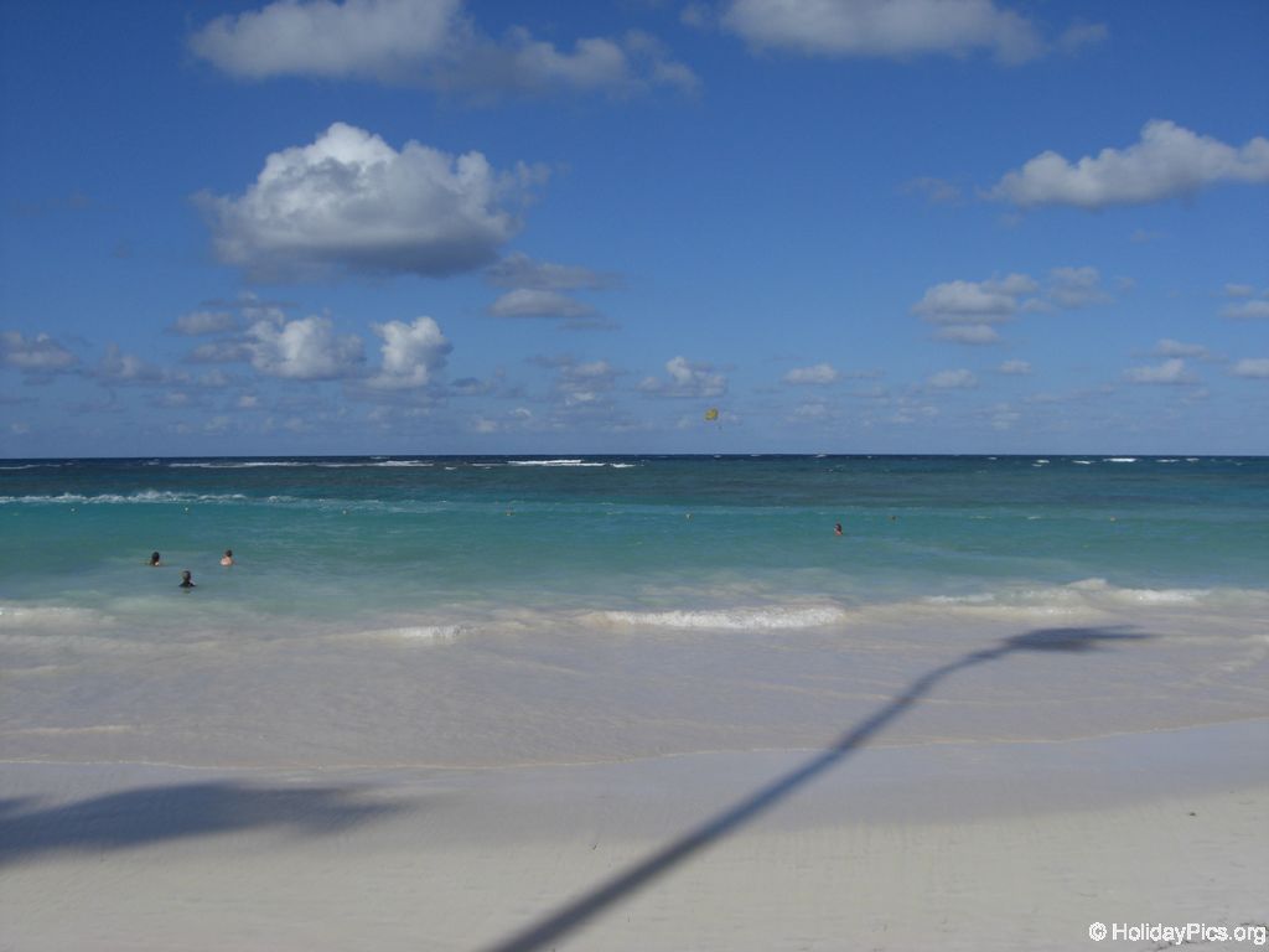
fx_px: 1393
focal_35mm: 38
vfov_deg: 37.7
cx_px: 634
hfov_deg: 49.0
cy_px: 476
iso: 64
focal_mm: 6.2
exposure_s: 1/400
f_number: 8
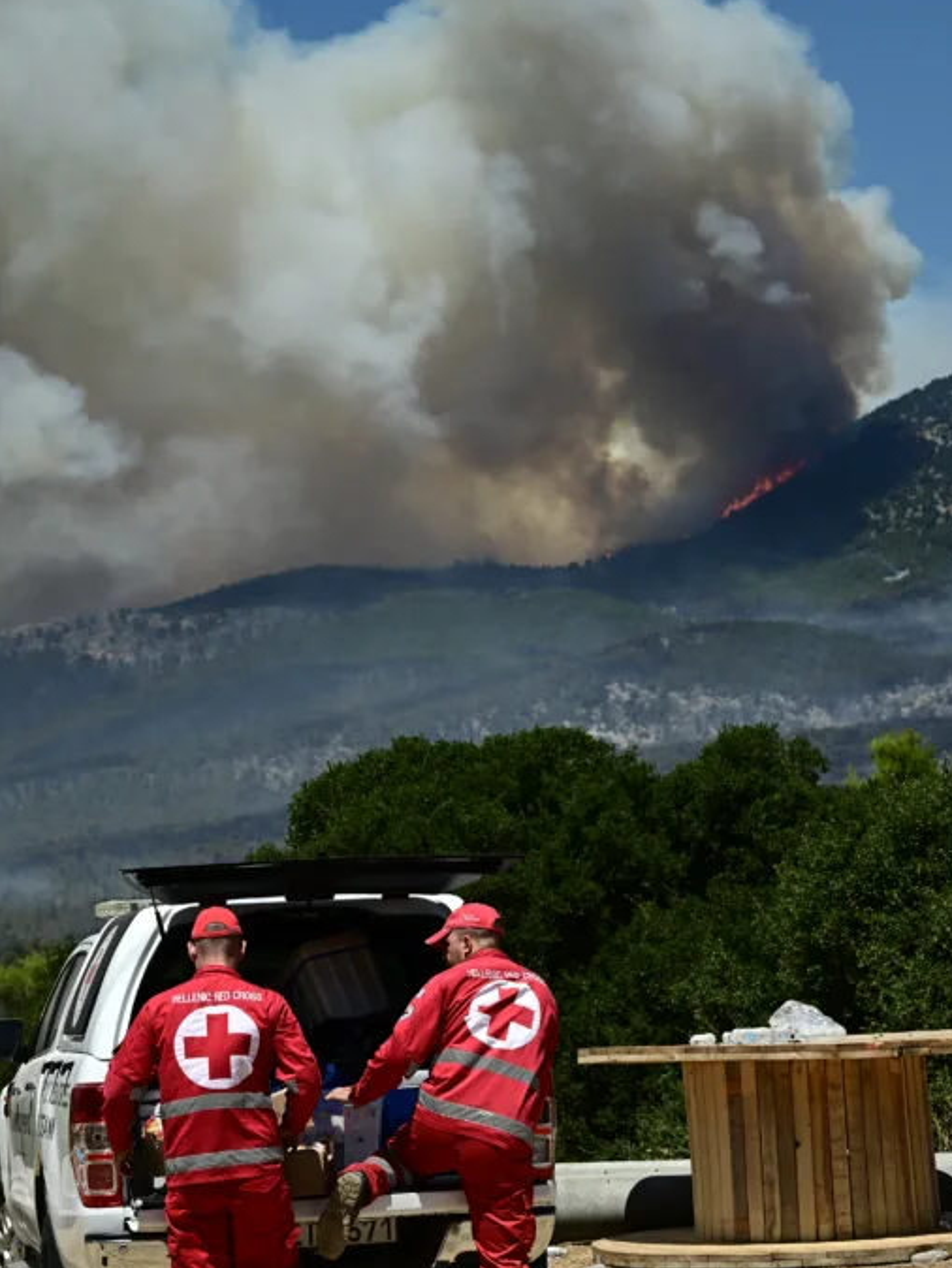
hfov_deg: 16.6
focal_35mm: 89
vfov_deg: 22.0
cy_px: 631
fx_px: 3261
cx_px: 615
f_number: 5
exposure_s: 1/1000
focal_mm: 61
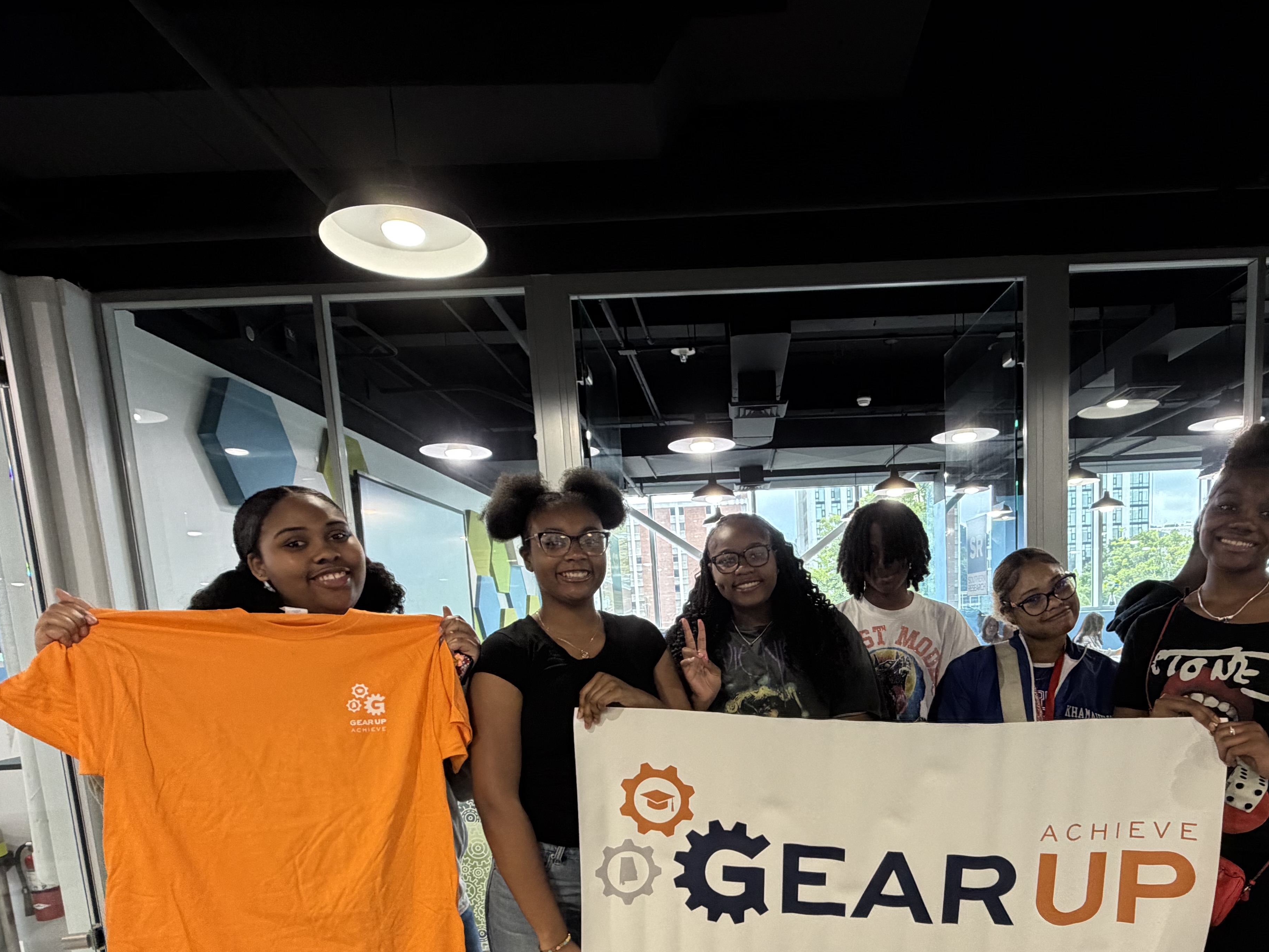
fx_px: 806
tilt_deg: -8.5
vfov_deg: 57.7
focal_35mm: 22
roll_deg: +2.7
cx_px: 770
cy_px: 722
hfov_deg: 75.4
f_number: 2.2
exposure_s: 1/60
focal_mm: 2.22
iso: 250
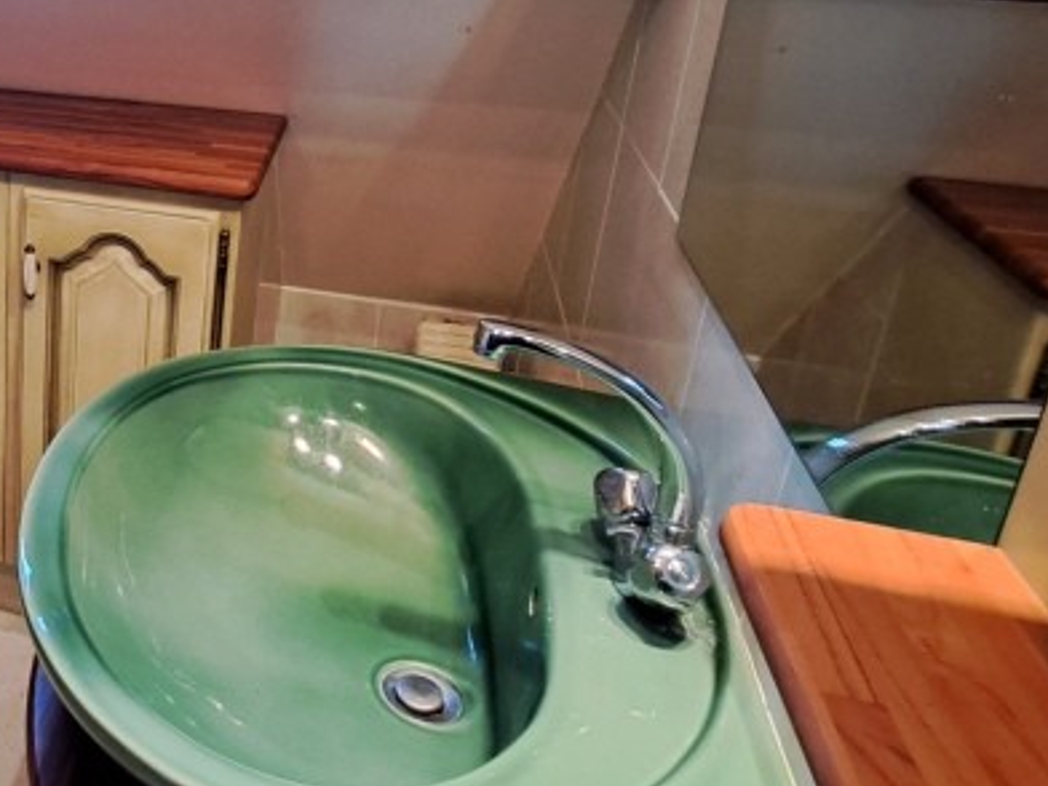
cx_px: -40
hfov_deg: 44.4
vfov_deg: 40.3
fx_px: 1029
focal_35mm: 34
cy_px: 168
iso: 200
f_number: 2.2
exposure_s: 1/30
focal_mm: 1.74
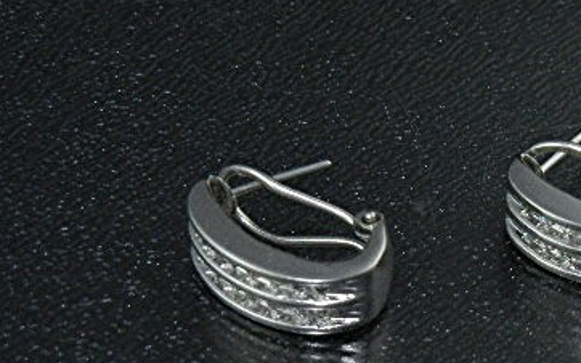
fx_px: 2643
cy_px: 217
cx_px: 446
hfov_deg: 12.5
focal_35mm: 167
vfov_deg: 7.8
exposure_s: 1/30
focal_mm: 16
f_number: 8.8
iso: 800
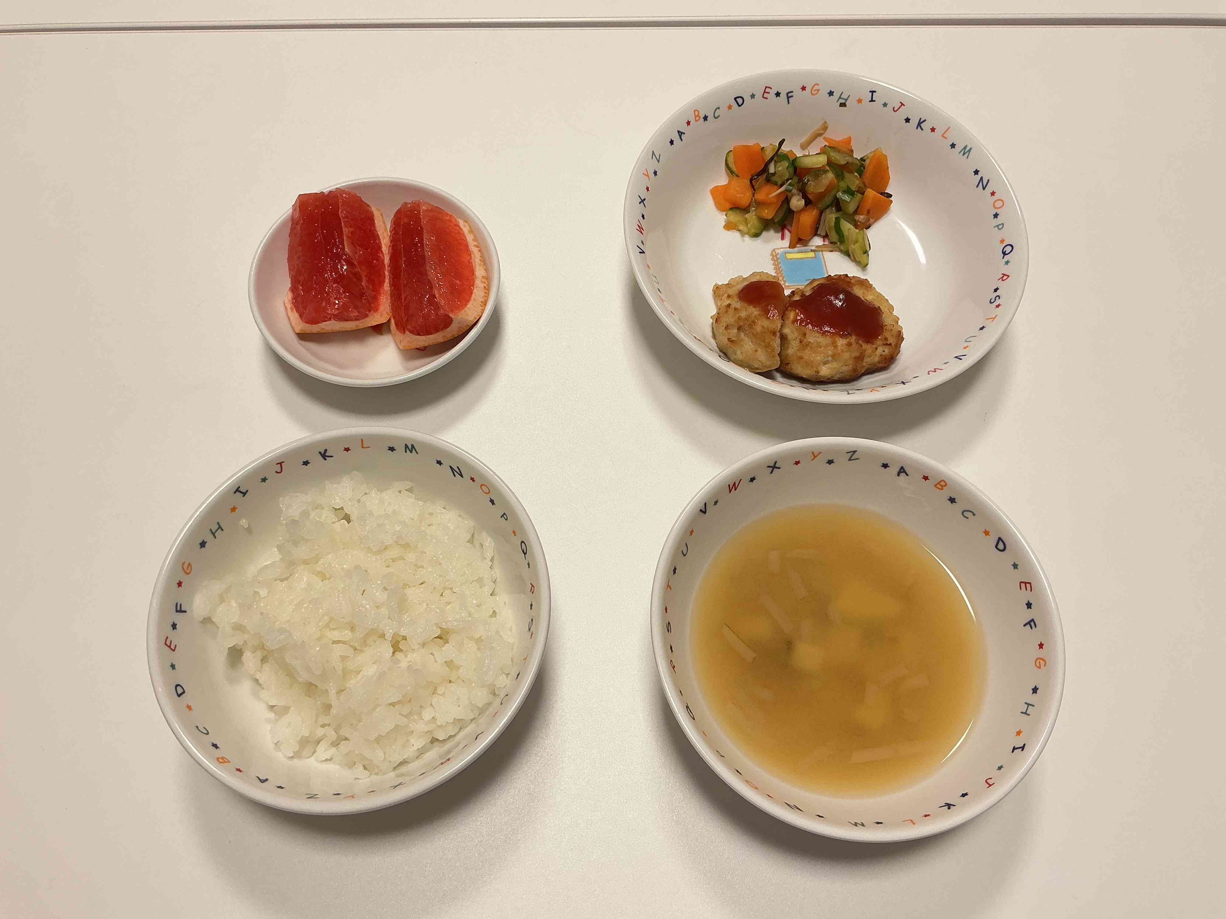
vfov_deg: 48.2
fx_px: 1027
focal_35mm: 29
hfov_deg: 61.7
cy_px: 460
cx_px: 613
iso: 40
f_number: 1.8
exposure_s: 1/120
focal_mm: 3
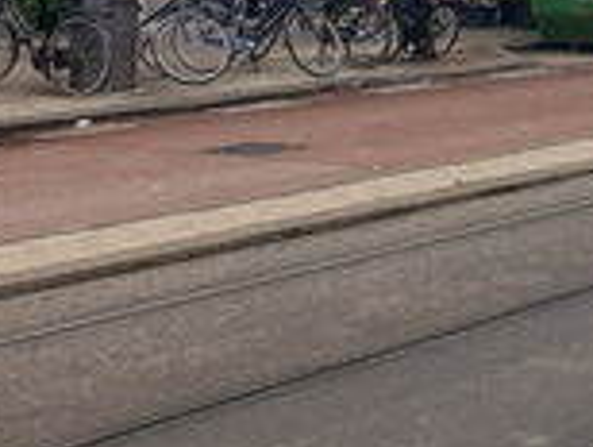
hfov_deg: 17.1
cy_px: 8
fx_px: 1733
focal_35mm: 101
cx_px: 943
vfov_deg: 14.5
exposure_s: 1/497
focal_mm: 4.3
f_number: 2.4
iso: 50
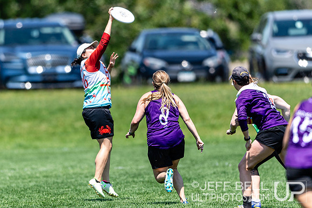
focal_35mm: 726
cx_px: 109
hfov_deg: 2.8
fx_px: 6295
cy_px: 88
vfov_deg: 1.9
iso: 180
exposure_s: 1/2500
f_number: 2.8
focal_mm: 400
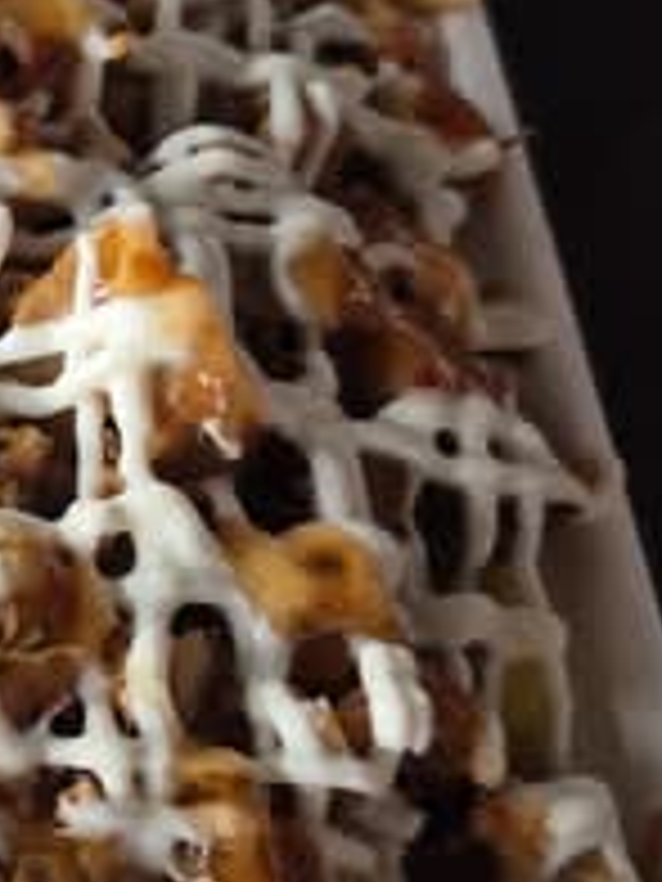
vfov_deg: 22.8
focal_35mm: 86
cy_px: 416
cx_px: -293
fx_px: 2193
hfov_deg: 15.9
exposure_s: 1/180
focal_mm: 5.4
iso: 160
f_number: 1.8
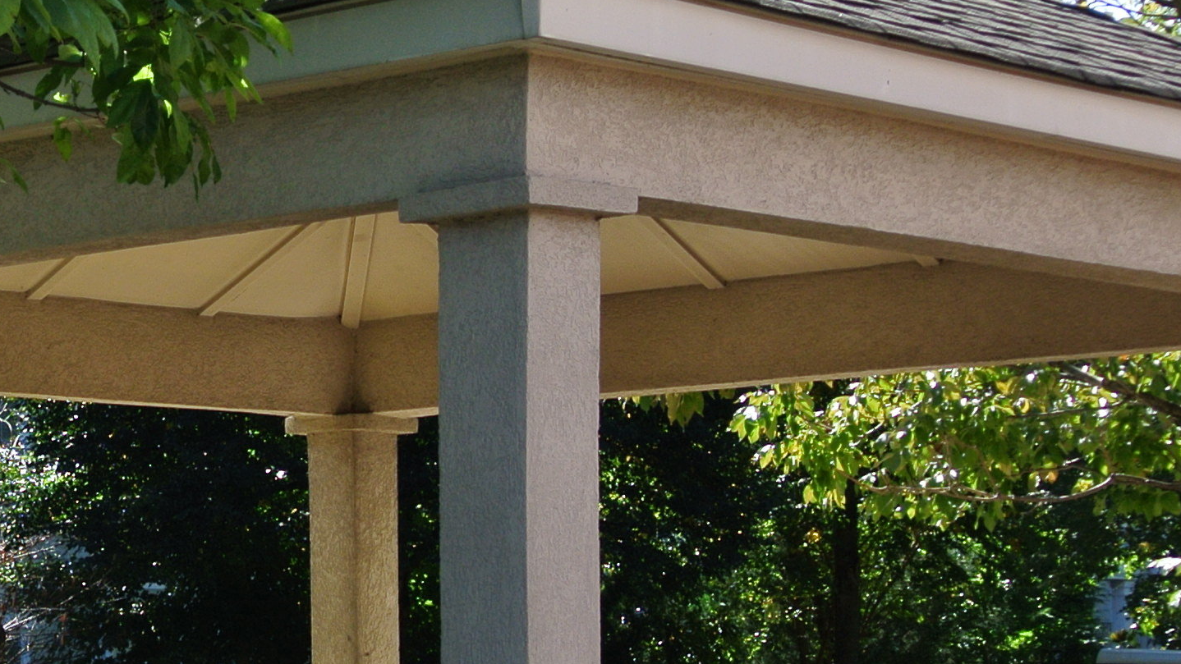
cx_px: 16
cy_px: 824
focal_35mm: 113
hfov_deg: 18.5
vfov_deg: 10.5
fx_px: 3539
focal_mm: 15.1
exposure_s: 1/320
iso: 100
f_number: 4.2
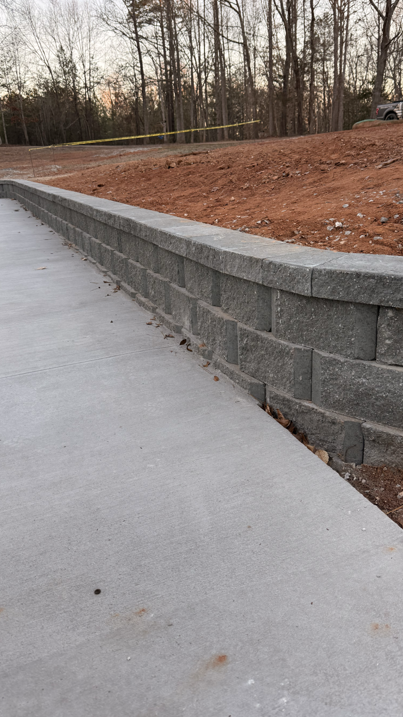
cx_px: 208
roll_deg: +2.6
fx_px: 532
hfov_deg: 41.5
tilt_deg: -17.3
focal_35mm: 28
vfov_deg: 67.8
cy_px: 334
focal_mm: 6.76
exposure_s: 1/176
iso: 100
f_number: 1.78
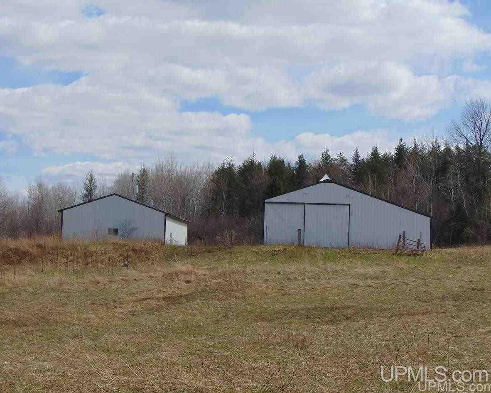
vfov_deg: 20.4
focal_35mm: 75
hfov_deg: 25.4
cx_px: 230
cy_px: 195
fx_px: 1090
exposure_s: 1/250
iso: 80
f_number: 9.6
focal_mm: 12.8
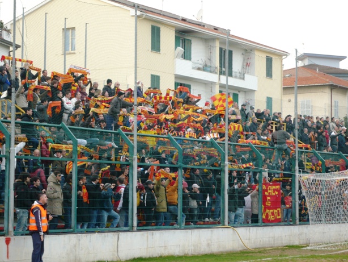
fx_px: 1036
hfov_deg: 19.1
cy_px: 131
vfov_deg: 14.4
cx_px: 174
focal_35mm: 103
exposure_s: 1/30
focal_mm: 17
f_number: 4.9
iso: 160
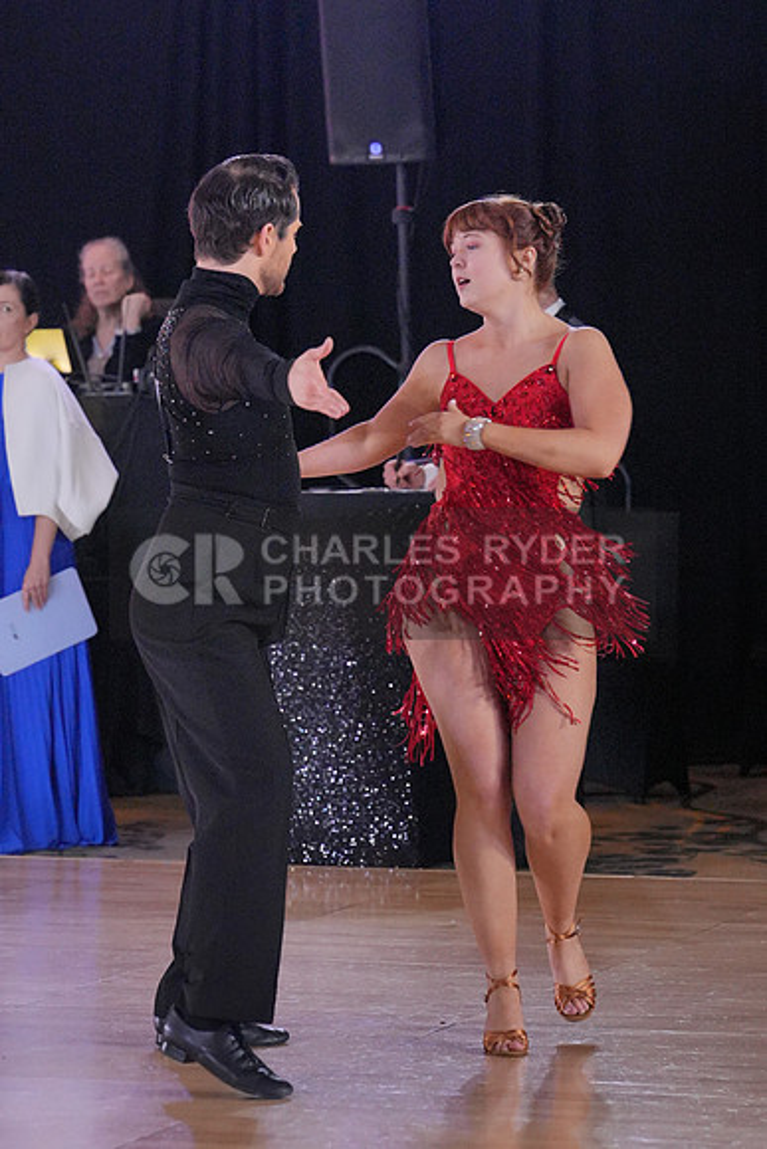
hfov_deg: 9.7
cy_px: 574
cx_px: 384
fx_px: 4535
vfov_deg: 14.4
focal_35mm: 142
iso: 5000
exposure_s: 1/500
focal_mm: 95
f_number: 3.5
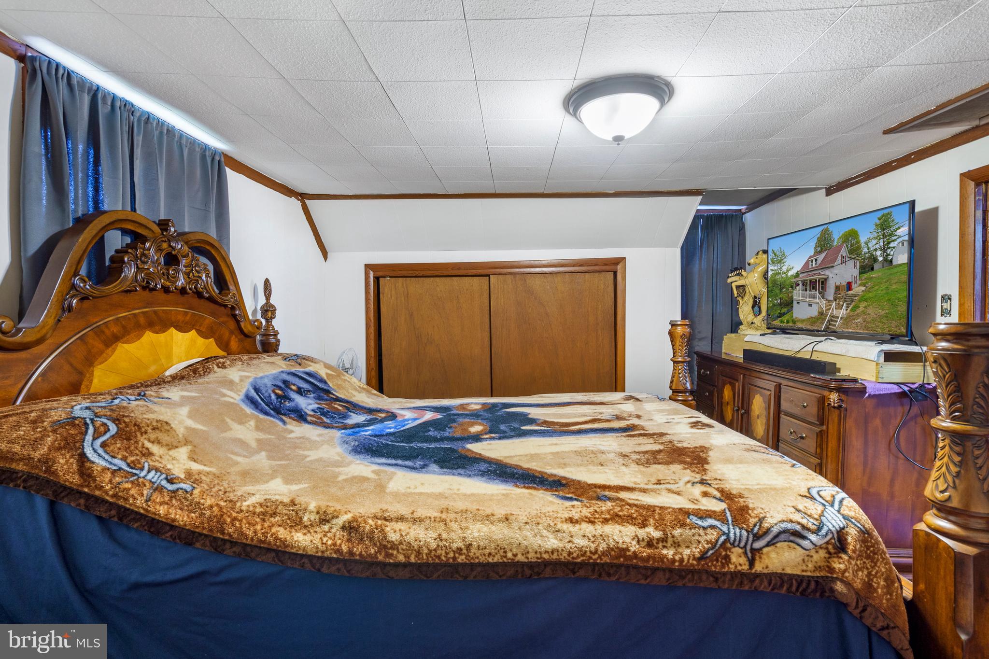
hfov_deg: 96.7
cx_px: 494
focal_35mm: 16
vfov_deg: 73.7
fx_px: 439
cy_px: 330
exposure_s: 1/60
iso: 640
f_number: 8
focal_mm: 16
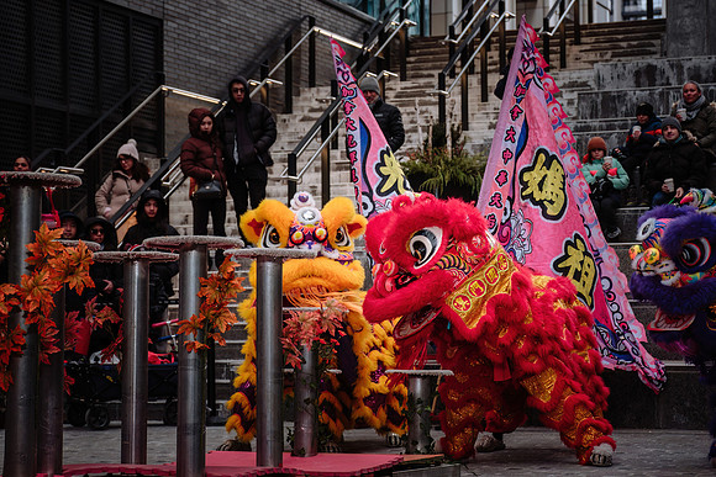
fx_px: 1824
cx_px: 324
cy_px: 247
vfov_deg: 14.9
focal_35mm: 92
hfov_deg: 22.2
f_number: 3.6
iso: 160
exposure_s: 1/160
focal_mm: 55
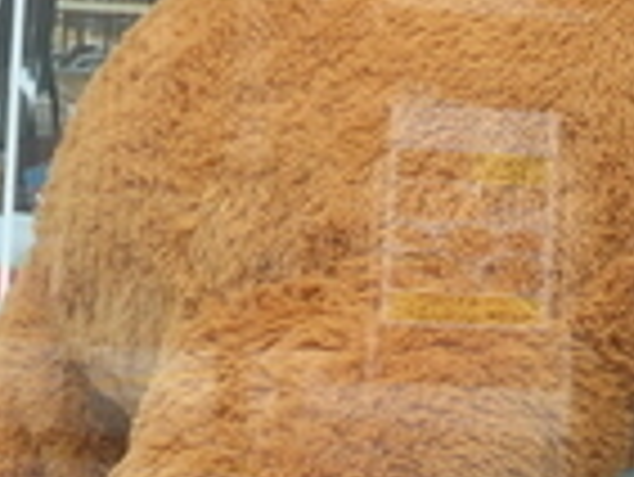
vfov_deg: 8.0
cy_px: 261
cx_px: 328
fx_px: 3428
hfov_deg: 10.6
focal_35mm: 187
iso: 100
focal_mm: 7.8
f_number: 3.9
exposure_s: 1/80
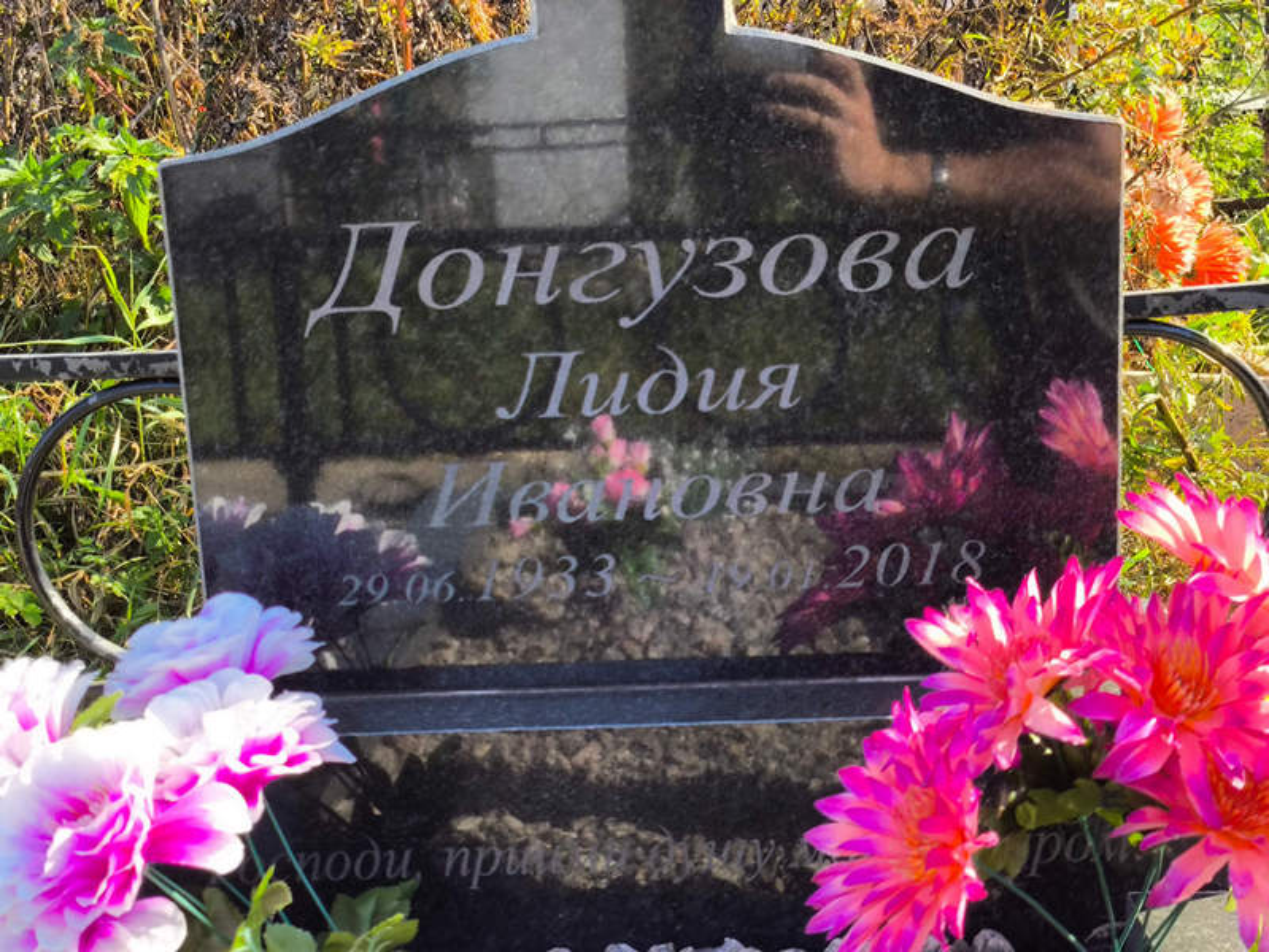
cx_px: 634
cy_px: 476
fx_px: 1834
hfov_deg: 38.2
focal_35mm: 50
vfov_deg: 29.1
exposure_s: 1/382
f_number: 1.7
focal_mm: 4.71
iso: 50
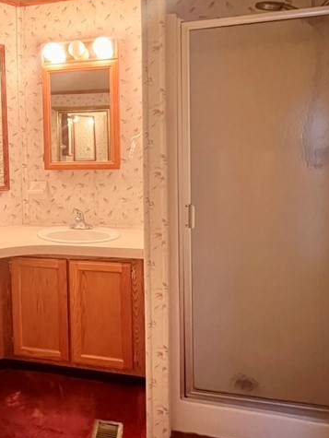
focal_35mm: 28
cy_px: 168
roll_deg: +1.6
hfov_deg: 45.4
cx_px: 37
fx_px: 354
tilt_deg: -3.7
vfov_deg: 62.6
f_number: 1.8
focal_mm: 1.57
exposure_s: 1/30
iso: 1250
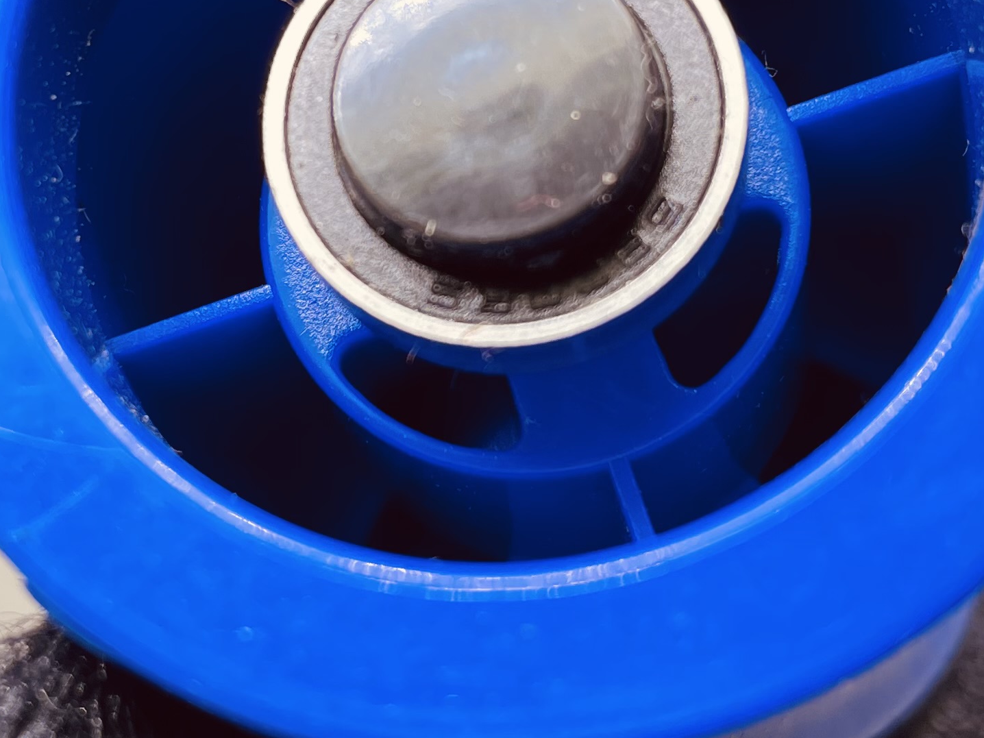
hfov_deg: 26.5
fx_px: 2075
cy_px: 177
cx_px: 312
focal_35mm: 73
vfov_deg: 20.0
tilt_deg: -68.3
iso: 32
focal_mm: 4.2
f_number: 1.6
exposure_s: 1/119
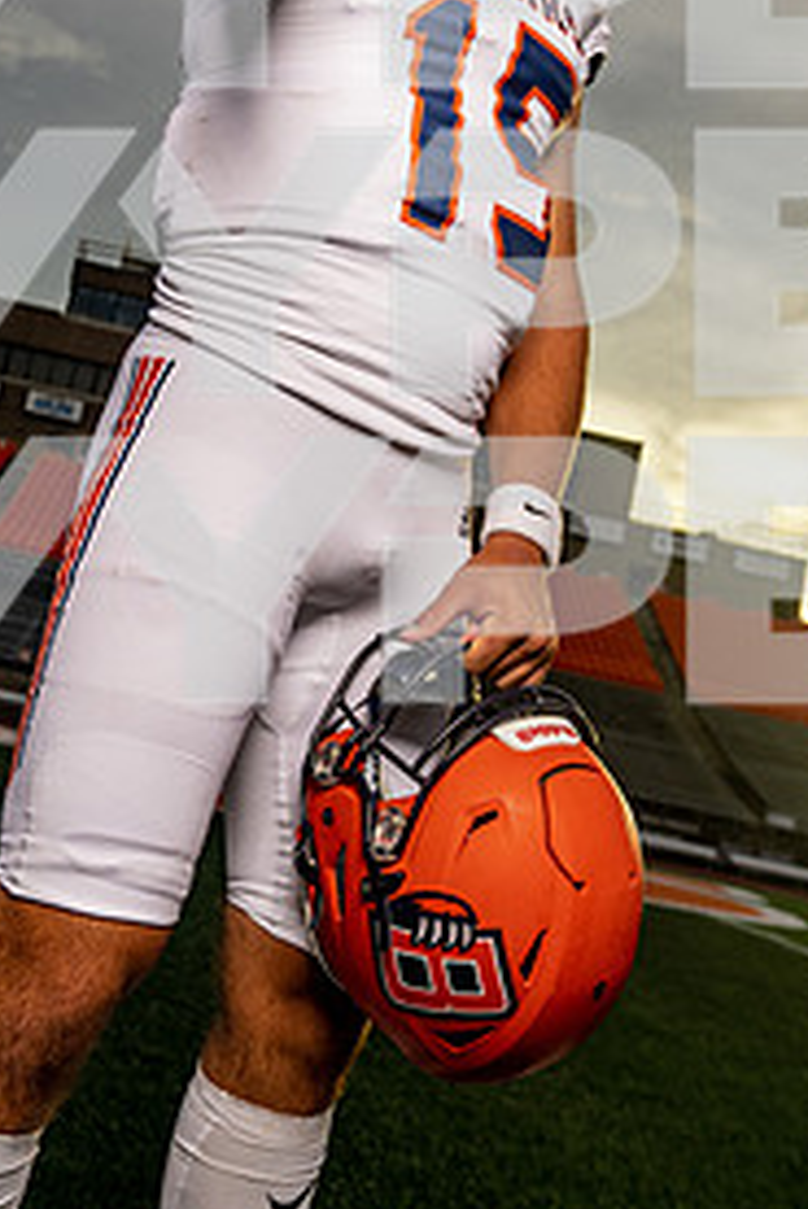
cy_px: 266
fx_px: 1748
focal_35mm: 52
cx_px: 341
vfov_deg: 37.0
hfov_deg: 26.0
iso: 200
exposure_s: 1/500
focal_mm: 32
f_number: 5.6
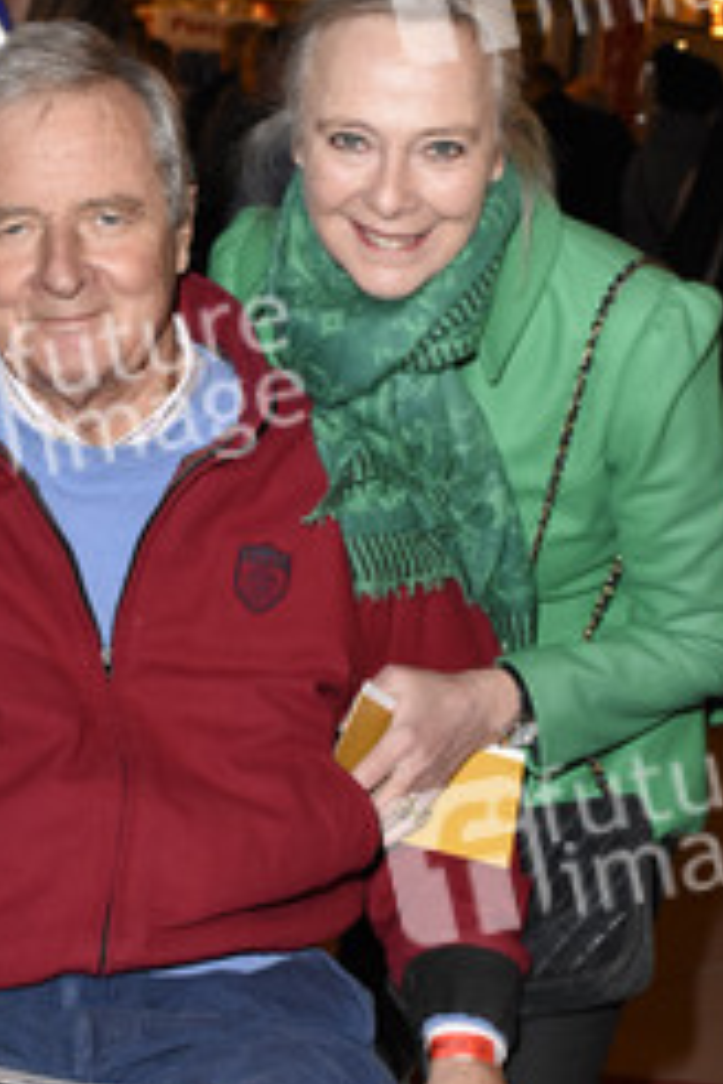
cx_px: 207
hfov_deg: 17.4
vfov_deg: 26.0
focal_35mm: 78
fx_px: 2350
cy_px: 621
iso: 2500
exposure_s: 1/125
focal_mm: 32
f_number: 6.3
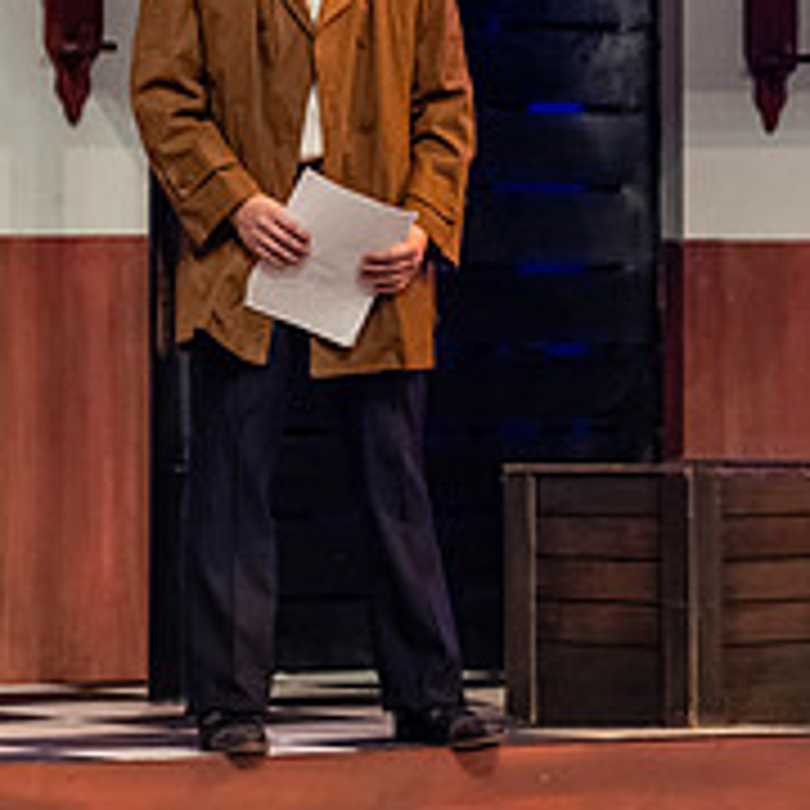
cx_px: 796
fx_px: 7386
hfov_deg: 6.3
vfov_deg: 6.3
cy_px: 92
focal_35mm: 279
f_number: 3.2
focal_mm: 102
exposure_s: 1/200
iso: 4000
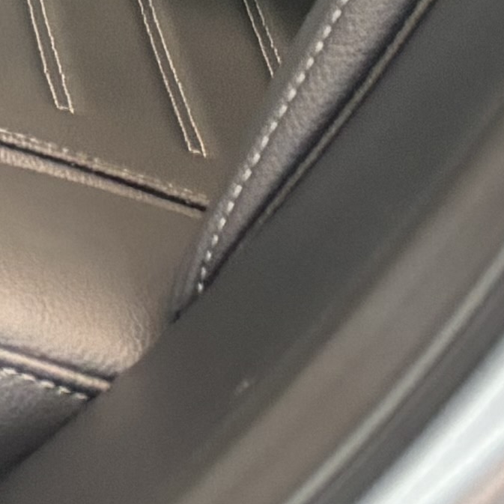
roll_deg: +2.1
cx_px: -617
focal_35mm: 195
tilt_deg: -6.4
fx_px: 3212
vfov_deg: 8.1
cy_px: -785
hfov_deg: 8.4
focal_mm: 5.96
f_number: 1.6
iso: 400
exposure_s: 1/33
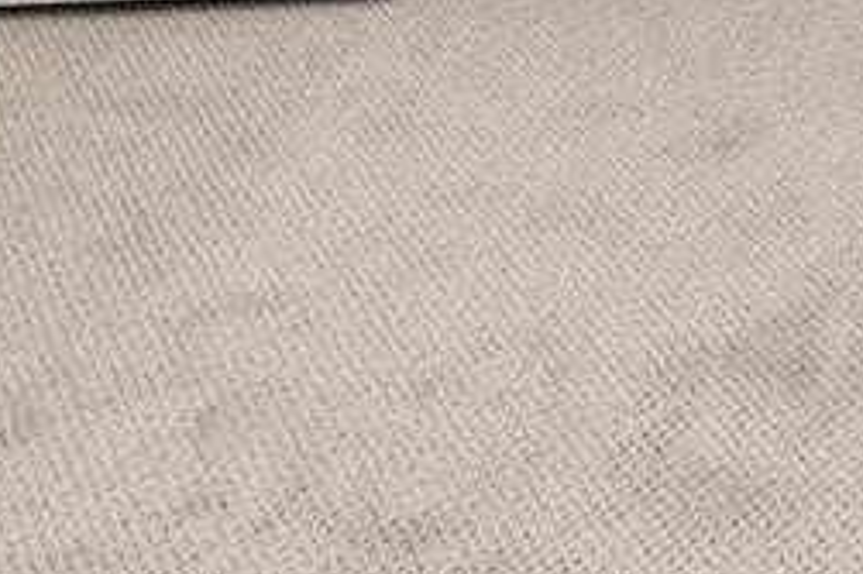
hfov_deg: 18.7
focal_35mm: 102
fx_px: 2443
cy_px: -1033
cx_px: 1107
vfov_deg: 10.4
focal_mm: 16
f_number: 8
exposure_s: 1/4
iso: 200
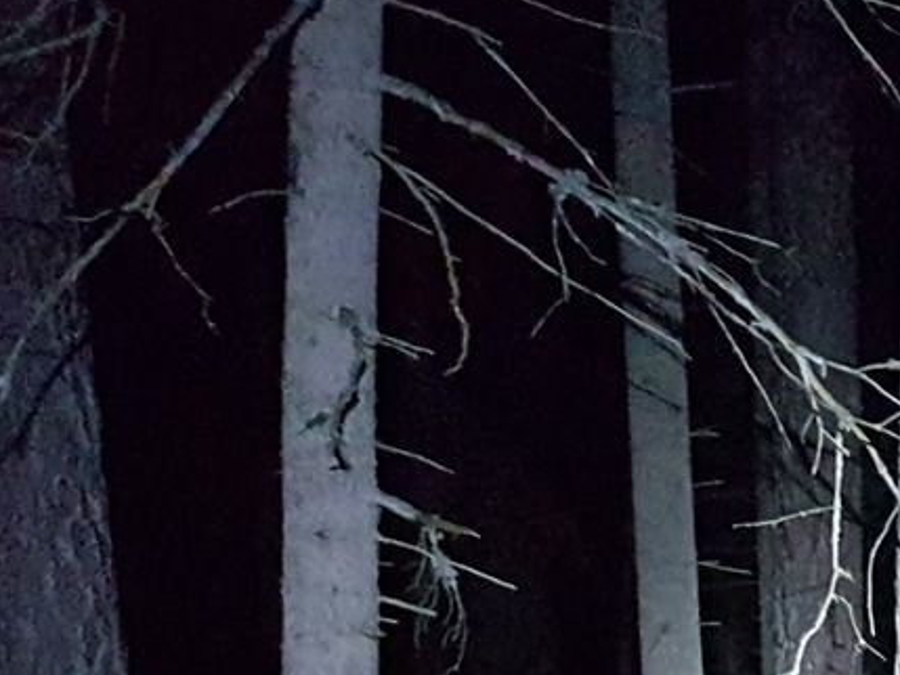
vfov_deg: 14.1
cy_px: 1077
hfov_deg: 18.4
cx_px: 1269
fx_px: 2523
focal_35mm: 97
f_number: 1.7
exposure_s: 1/18
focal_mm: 4.2
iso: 800
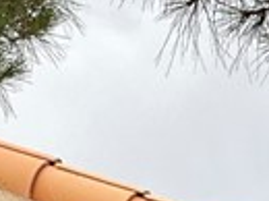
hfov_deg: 8.5
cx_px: -112
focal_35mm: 229
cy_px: 721
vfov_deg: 5.8
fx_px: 1776
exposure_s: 1/268
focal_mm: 3
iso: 16
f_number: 1.8
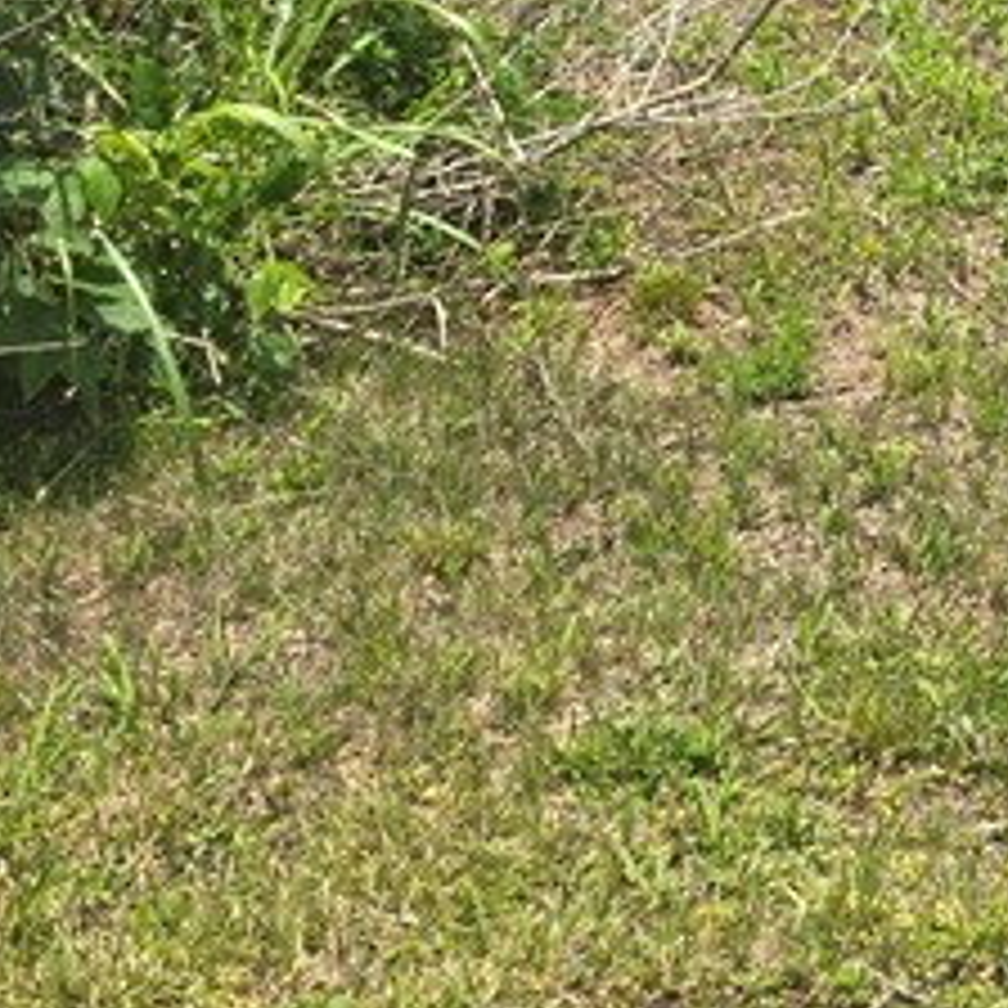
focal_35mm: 93
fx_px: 3064
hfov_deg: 16.8
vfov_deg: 17.1
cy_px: -454
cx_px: 1539
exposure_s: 1/655
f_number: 1.7
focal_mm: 6.3
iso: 12
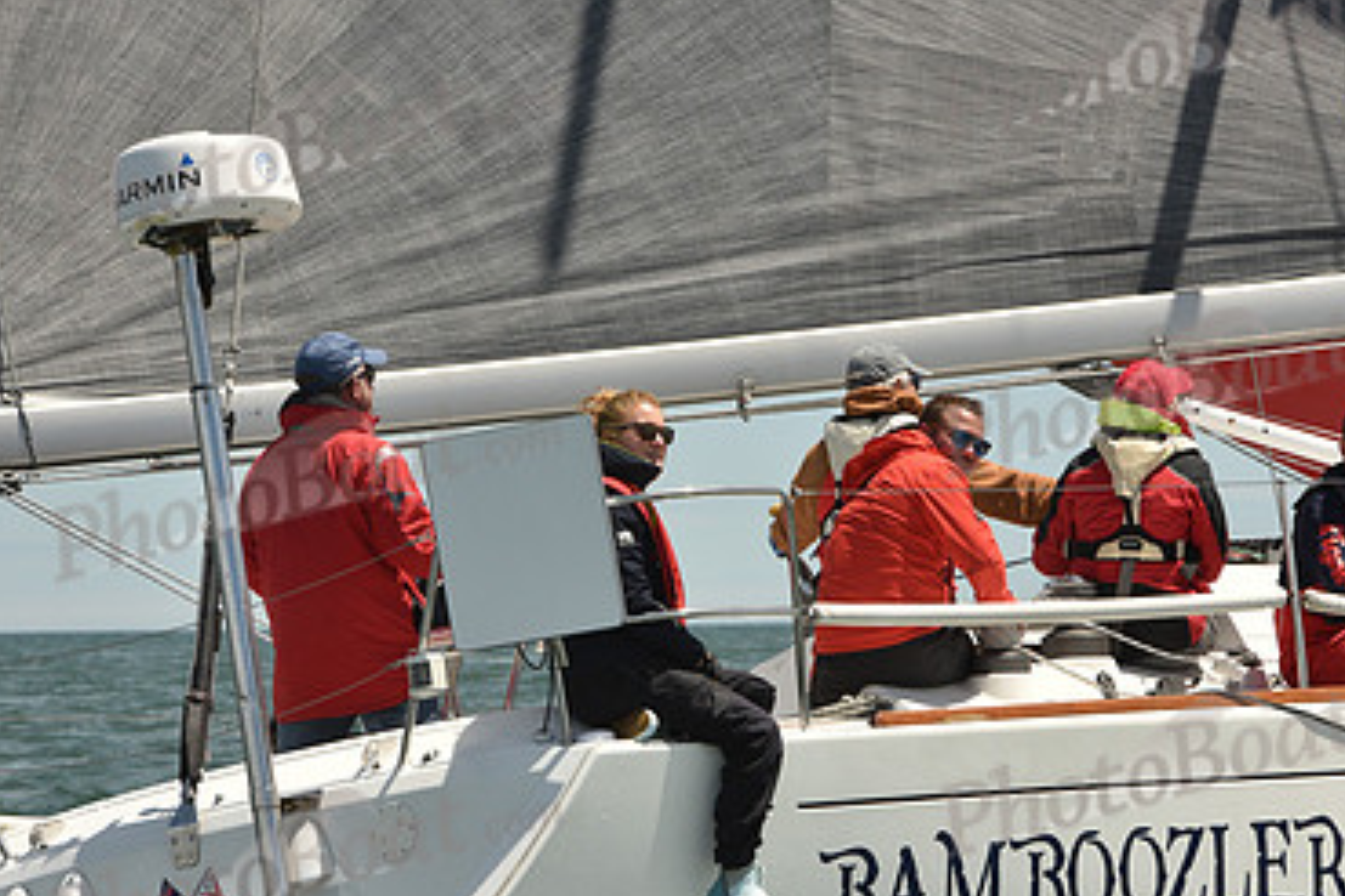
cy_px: 625
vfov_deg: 4.6
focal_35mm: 299
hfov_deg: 6.9
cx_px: 755
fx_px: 11170
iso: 320
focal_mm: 190
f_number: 13
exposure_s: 1/800
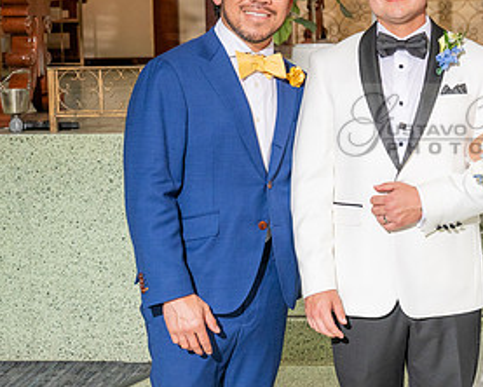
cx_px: 452
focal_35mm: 91
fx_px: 1302
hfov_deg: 20.5
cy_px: 156
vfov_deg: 16.9
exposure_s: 1/160
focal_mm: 40
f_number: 5
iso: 800
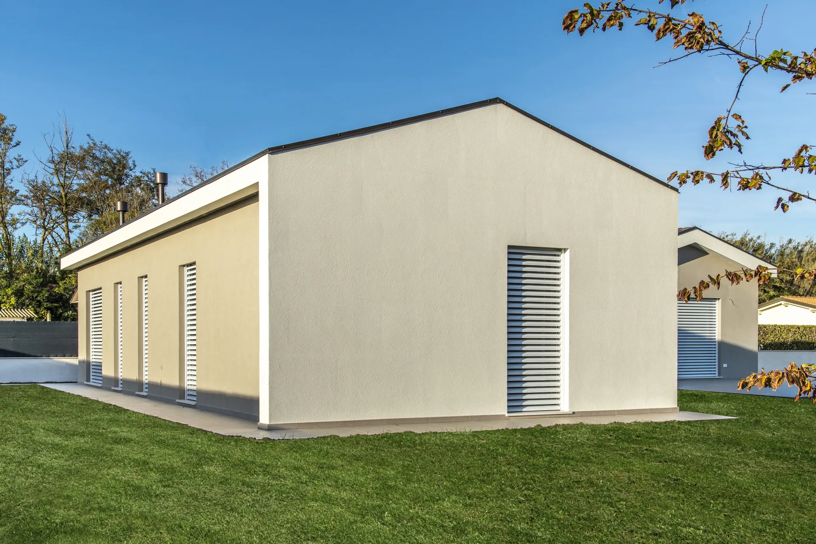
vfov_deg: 37.9
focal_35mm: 35
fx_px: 793
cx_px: 408
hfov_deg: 54.4
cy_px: 272
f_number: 8
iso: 100
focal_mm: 35
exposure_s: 1/400
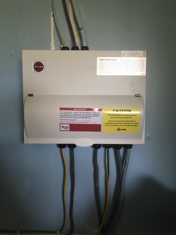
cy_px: 118
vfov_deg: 61.7
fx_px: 197
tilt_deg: -1.3
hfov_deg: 48.2
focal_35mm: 29
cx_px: 88
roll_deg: -0.3
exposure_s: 1/17
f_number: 2.2
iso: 50
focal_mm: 4.15
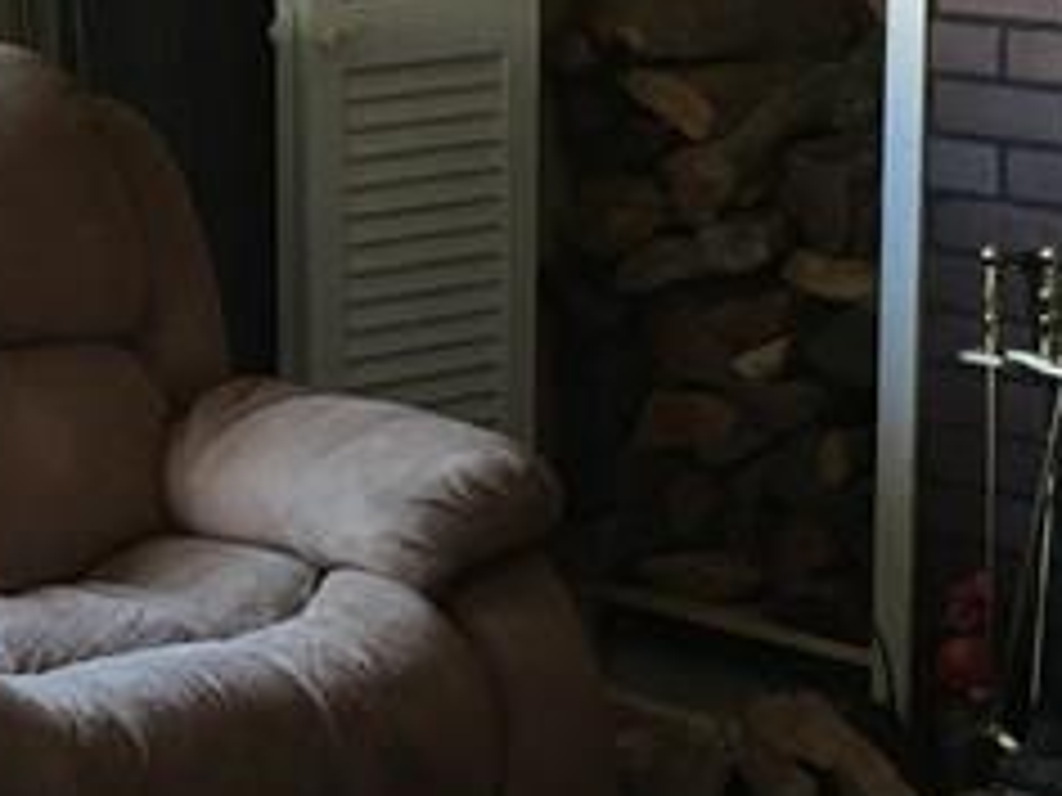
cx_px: 220
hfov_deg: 15.5
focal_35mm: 126
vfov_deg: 11.8
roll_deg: +0.7
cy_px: 495
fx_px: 3866
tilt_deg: -13.0
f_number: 2.2
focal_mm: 4.15
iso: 80
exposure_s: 1/30
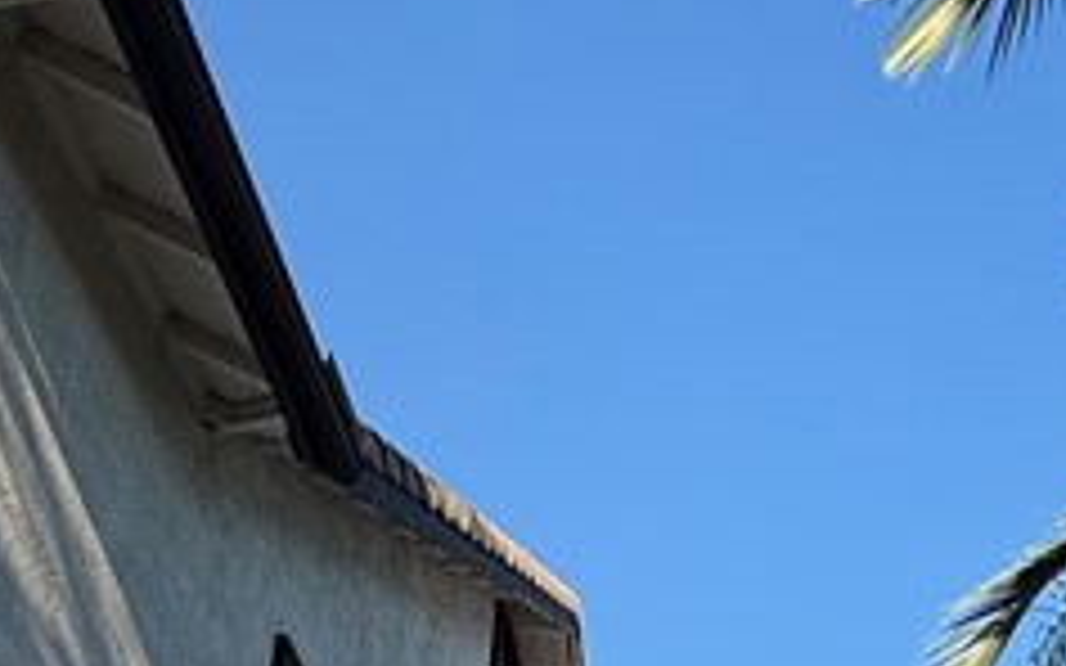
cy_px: 1332
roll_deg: -2.2
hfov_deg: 29.9
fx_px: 1859
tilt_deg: +8.3
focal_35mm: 64
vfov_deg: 15.9
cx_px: 1053
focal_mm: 2.22
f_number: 2.2
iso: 64
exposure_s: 1/760
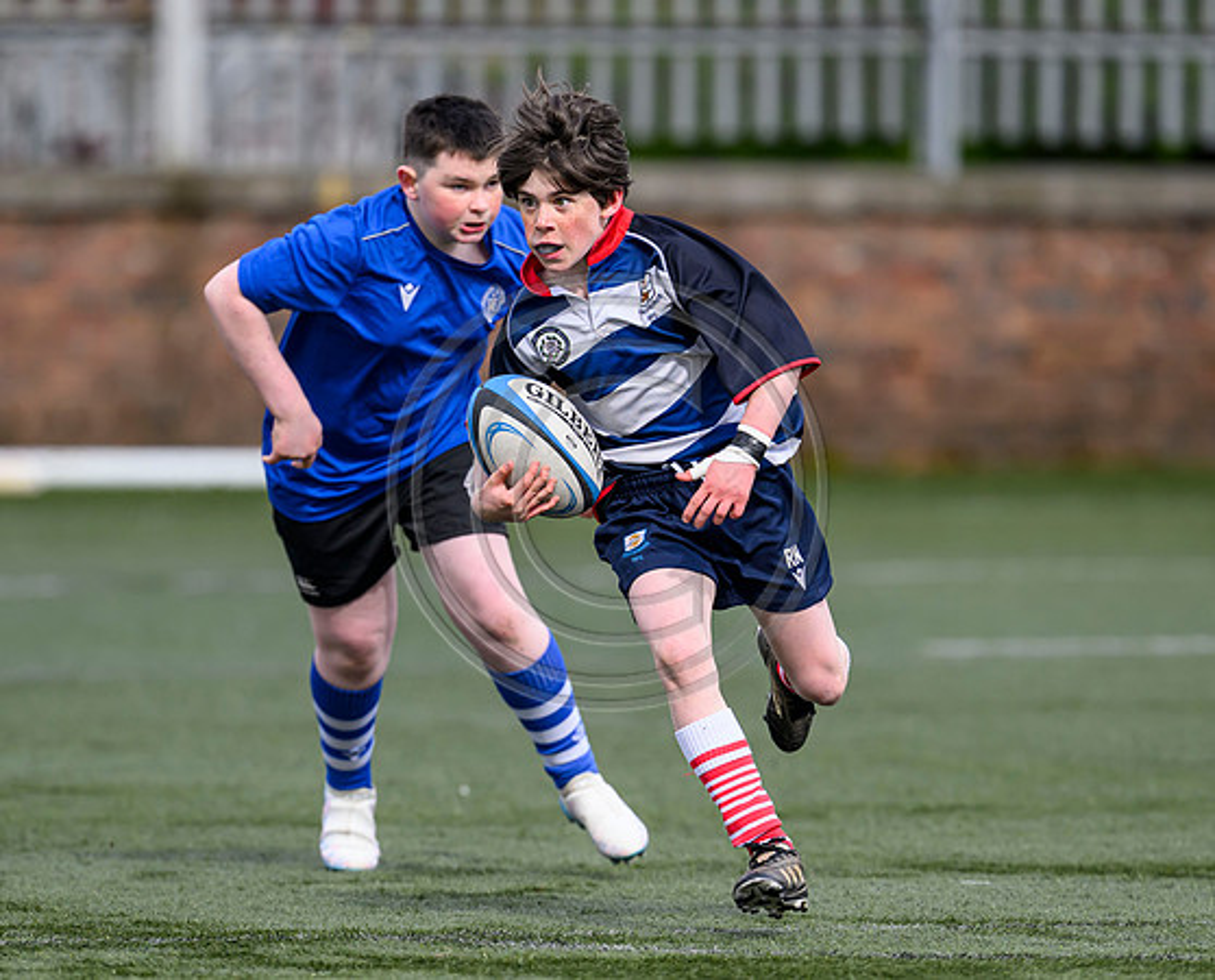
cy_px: 545
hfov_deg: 3.2
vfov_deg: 2.6
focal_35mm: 599
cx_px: 703
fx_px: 21621
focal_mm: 400
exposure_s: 1/2500
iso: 500
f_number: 3.5
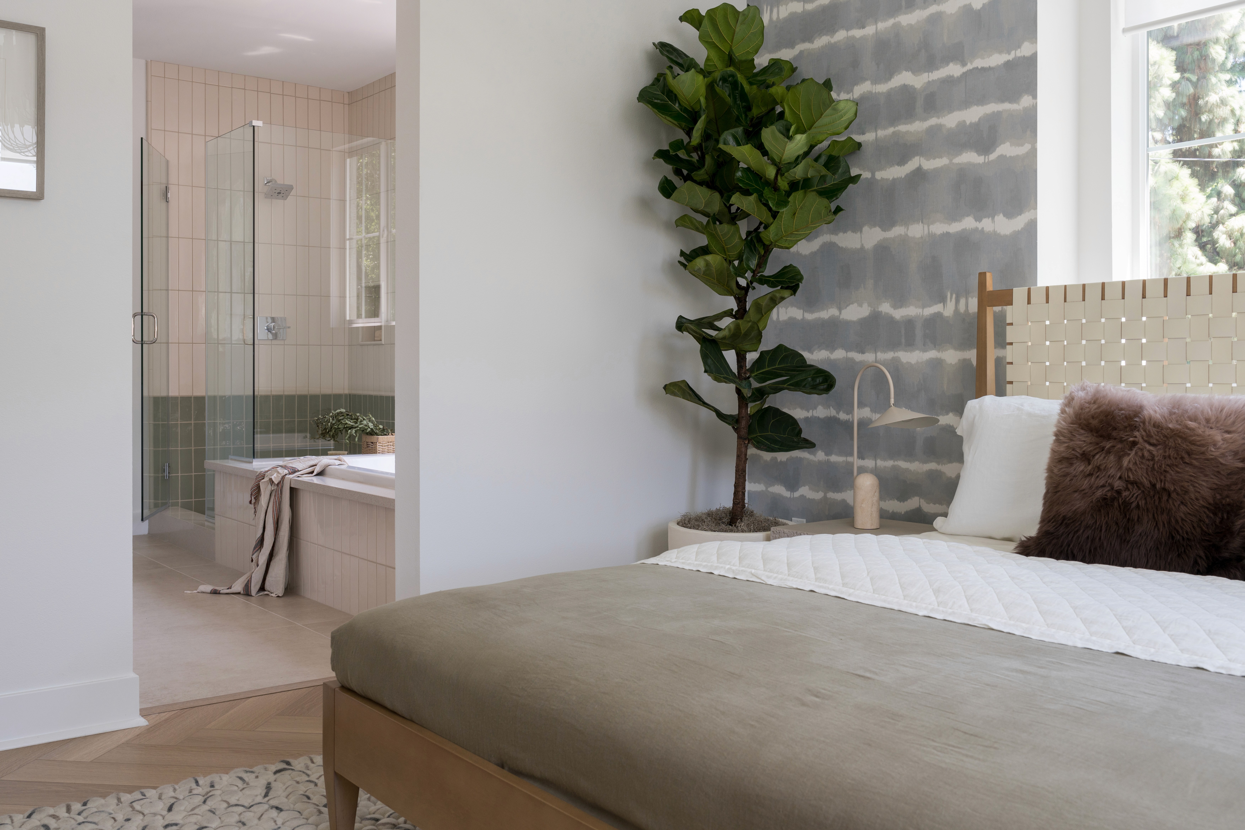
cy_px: 415
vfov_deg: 40.0
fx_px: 1141
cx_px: 622
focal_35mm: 33
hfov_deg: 57.2
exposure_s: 1/15
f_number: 9
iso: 320
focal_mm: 33
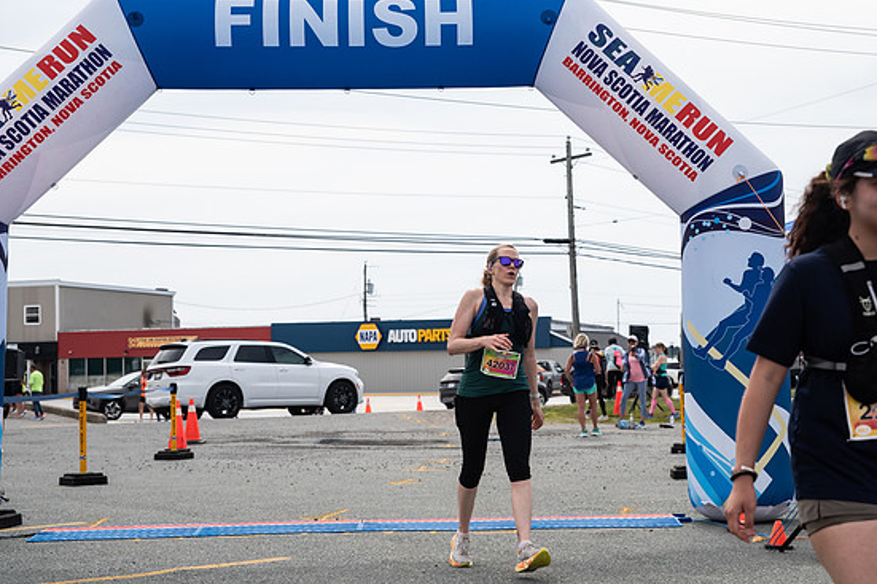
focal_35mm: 64
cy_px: 294
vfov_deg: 21.2
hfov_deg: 31.4
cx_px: 479
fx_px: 1559
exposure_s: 1/4000
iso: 800
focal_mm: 56
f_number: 4
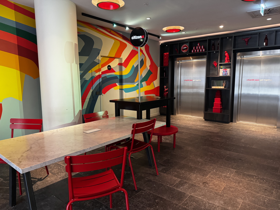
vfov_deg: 56.8
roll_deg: +0.5
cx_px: 140
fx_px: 194
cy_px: 105
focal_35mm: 24
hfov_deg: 71.6
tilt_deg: -8.4
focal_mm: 6.76
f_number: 1.78
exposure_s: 1/55
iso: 500
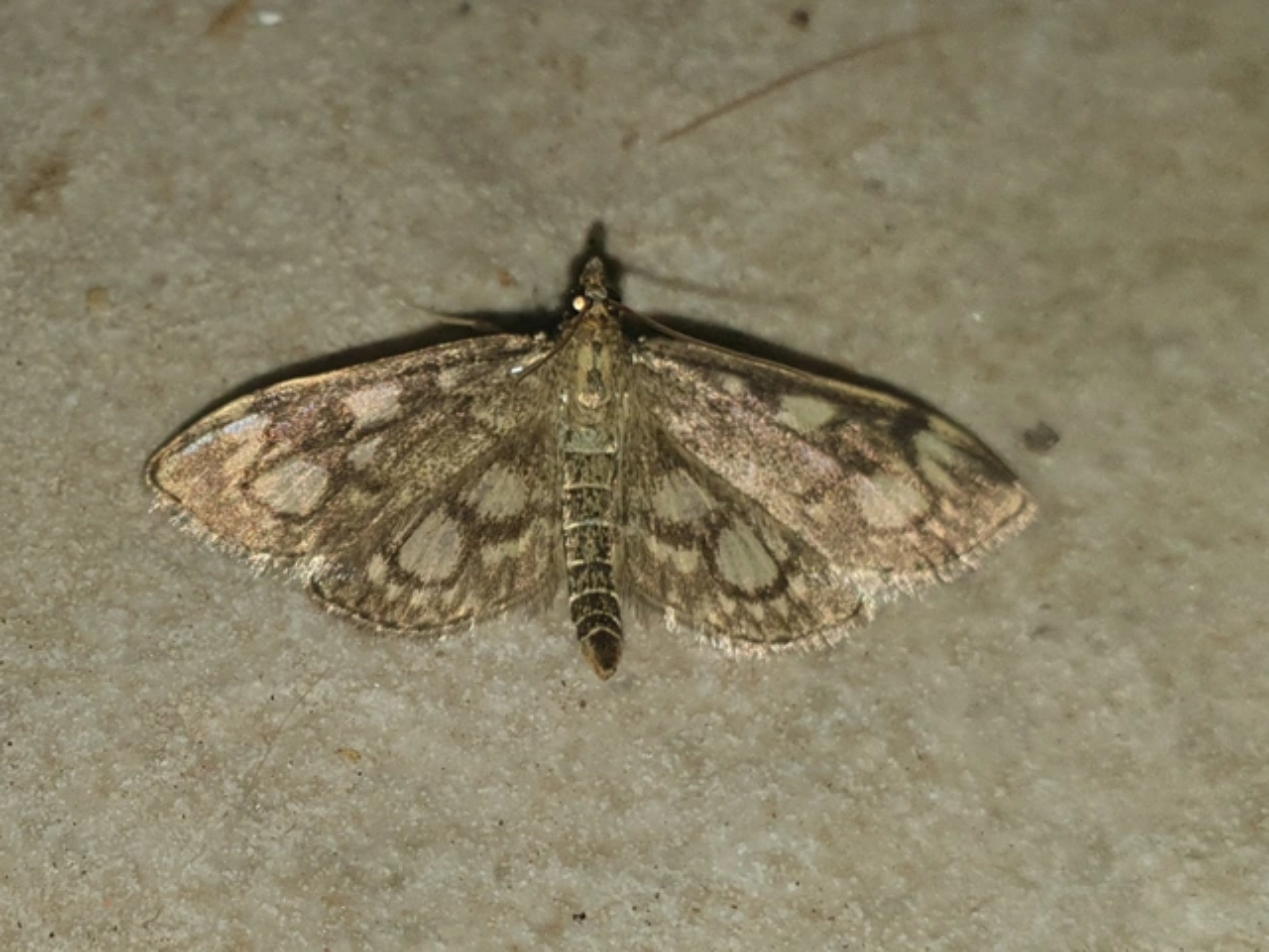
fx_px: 953
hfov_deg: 67.3
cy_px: 476
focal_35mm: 26
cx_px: 634
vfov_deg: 53.1
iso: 50
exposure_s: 1/1135
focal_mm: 4.3
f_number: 2.4
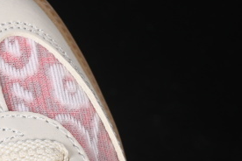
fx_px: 1459
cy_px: 157
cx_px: -10
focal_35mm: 217
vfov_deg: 6.3
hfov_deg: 9.4
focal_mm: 50
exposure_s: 1/80
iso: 160
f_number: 7.1
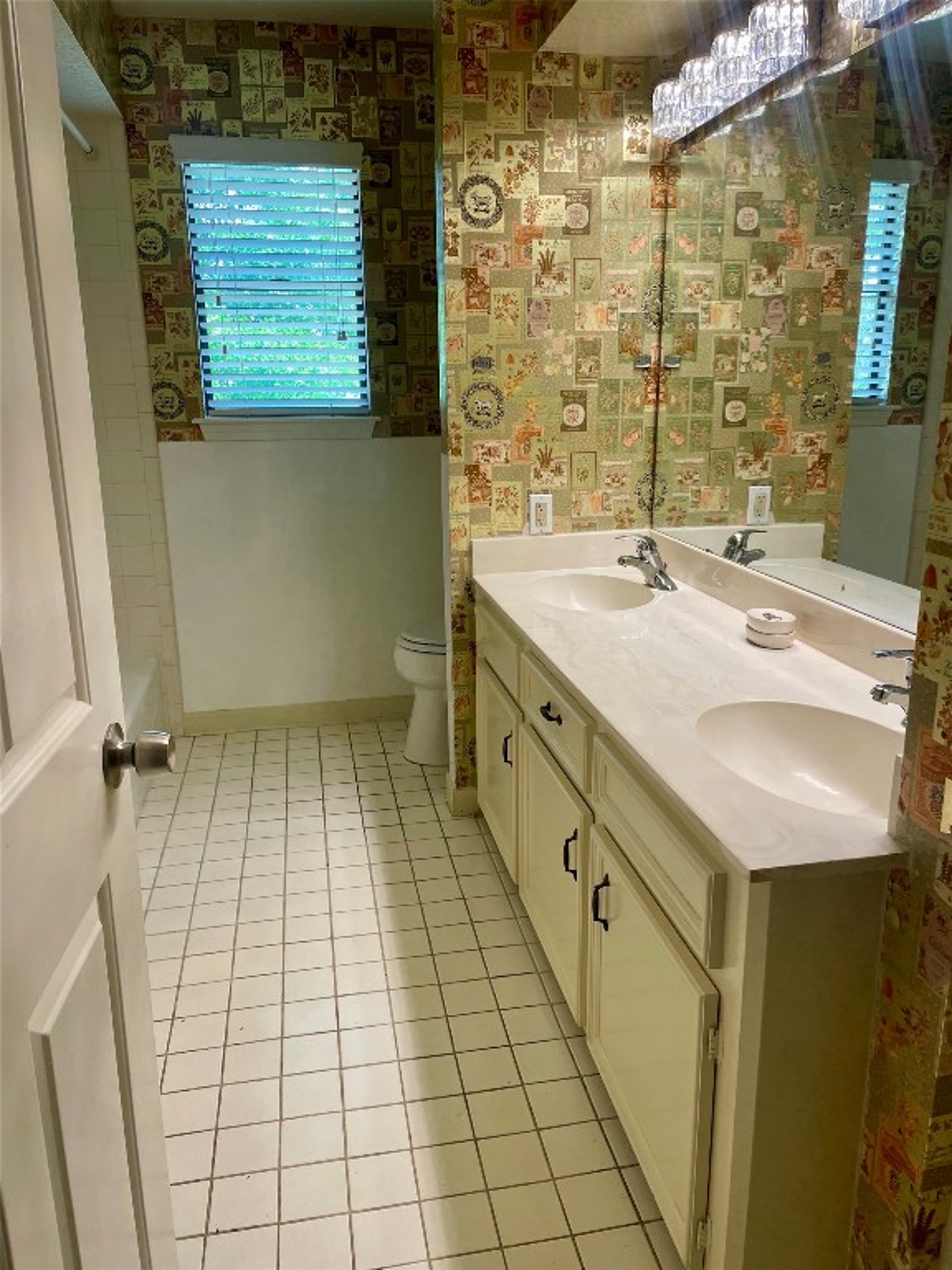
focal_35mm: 26
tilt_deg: -15.5
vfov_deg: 67.3
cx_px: 476
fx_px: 953
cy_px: 635
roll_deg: +0.5
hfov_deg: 53.1
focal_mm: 4.2
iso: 40
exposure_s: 1/120
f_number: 1.6
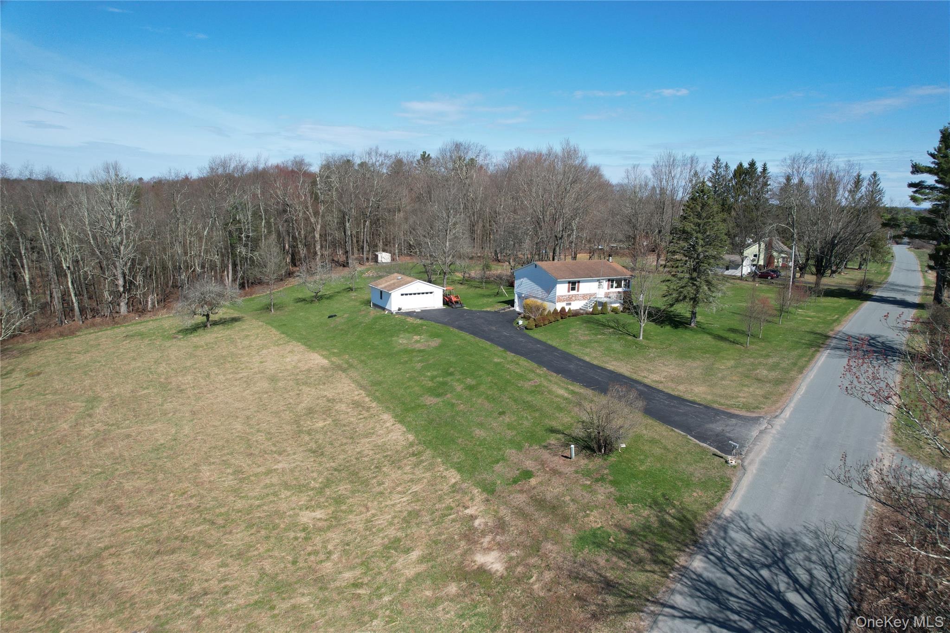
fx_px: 580
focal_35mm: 22
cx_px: 475
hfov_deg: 78.6
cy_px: 316
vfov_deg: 57.2
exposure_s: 1/1600
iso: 100
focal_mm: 8.38
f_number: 2.8
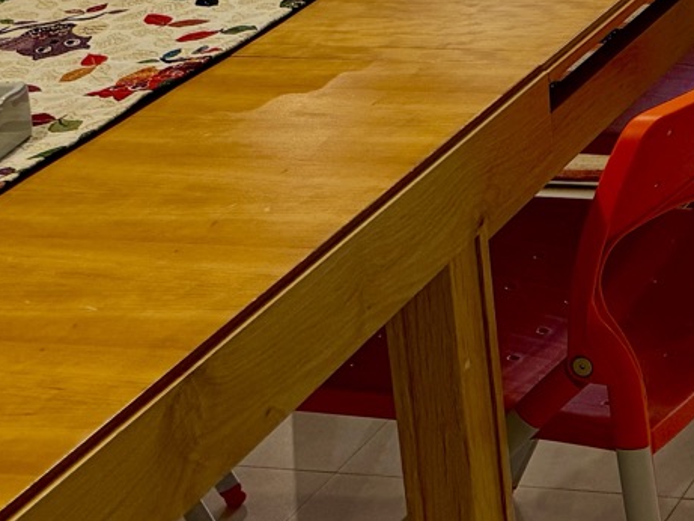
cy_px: -291
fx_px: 2005
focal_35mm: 100
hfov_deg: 16.3
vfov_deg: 13.8
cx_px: 1268
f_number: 1.78
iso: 200
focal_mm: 6.76
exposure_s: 1/100
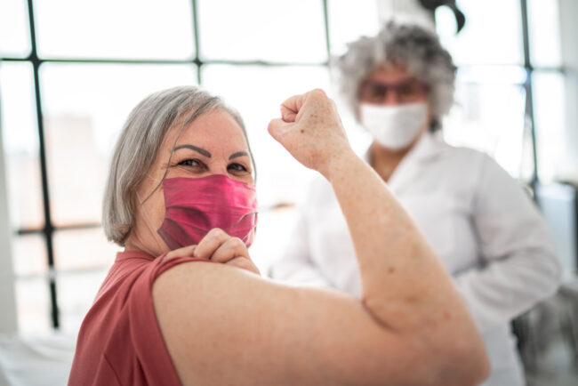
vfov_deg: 37.9
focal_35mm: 35
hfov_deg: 54.4
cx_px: 289
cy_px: 193
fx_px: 562
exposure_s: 1/320
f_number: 1.4
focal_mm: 35
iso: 250
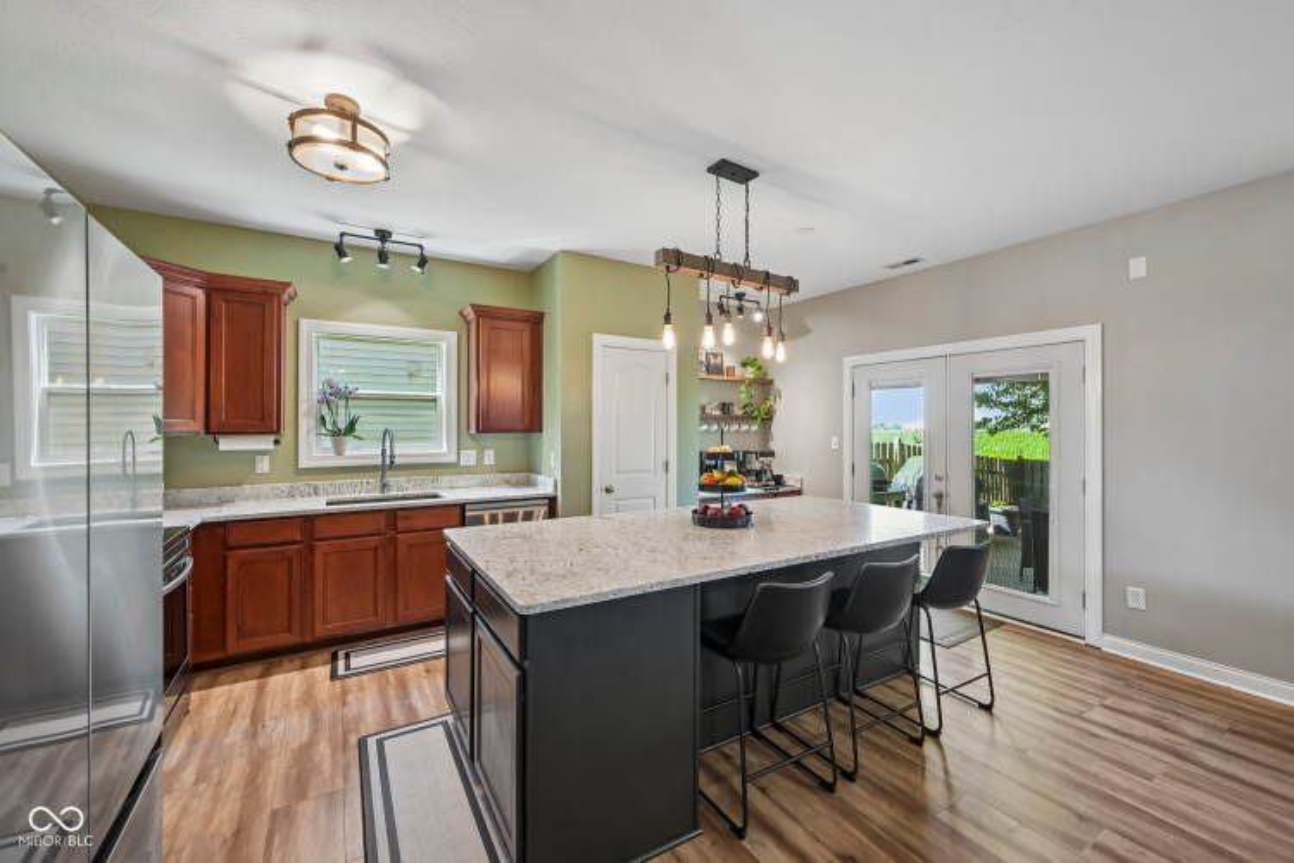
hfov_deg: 104.3
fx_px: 503
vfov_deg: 81.2
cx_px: 647
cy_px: 432
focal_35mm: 14
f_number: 8
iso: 400
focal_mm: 14
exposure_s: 1/8
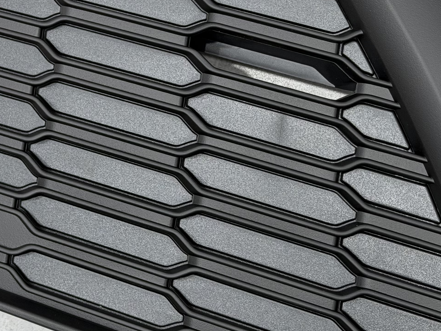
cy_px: 190
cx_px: 194
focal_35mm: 101
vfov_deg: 14.6
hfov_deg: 19.4
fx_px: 1287
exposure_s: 1/50
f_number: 1.78
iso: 50
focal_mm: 6.76
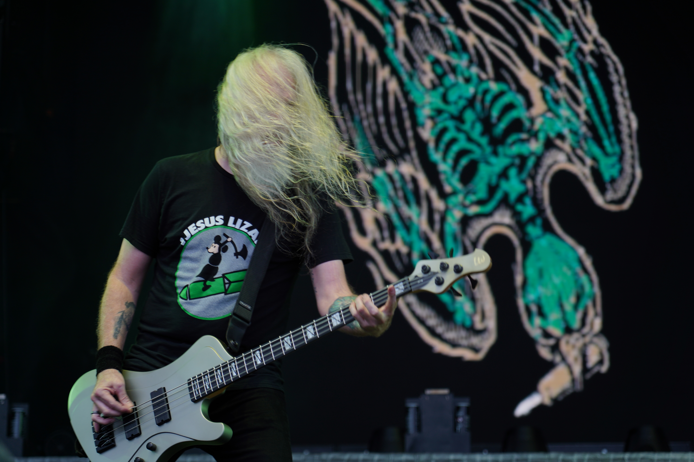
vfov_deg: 13.0
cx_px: 347
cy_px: 231
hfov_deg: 19.5
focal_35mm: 105
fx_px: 2024
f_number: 4
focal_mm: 105
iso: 160
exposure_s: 1/125
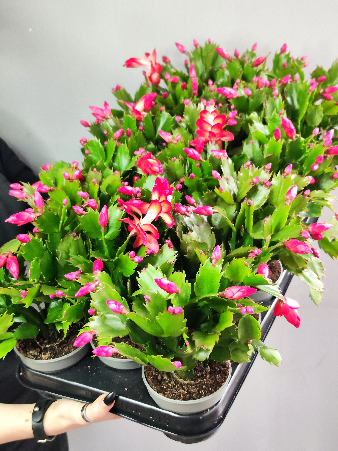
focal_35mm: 23
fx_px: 299
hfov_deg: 58.9
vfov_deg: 73.9
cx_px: 169
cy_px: 226
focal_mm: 7.01
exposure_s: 1/41.5
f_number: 1.69
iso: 1495
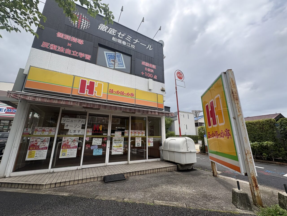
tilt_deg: +14.6
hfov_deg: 102.1
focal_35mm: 14
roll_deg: +0.3
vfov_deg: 85.7
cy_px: 108
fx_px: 116
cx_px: 144
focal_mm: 2.22
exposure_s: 1/1976
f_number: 2.2
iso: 40
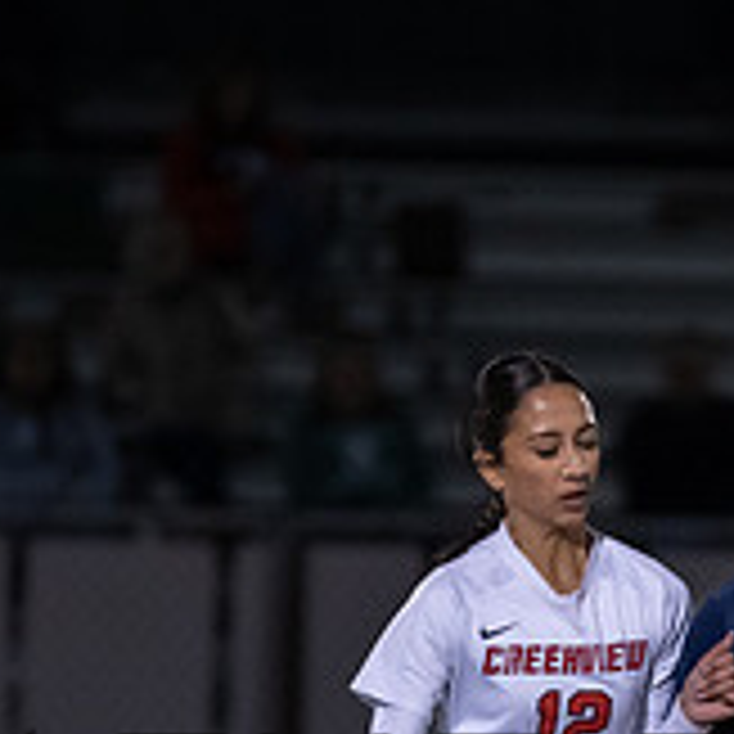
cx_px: 831
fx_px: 22214
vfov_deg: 1.9
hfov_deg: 1.9
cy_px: 761
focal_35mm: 926
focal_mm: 200
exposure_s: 1/1000
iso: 5000
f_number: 2.8
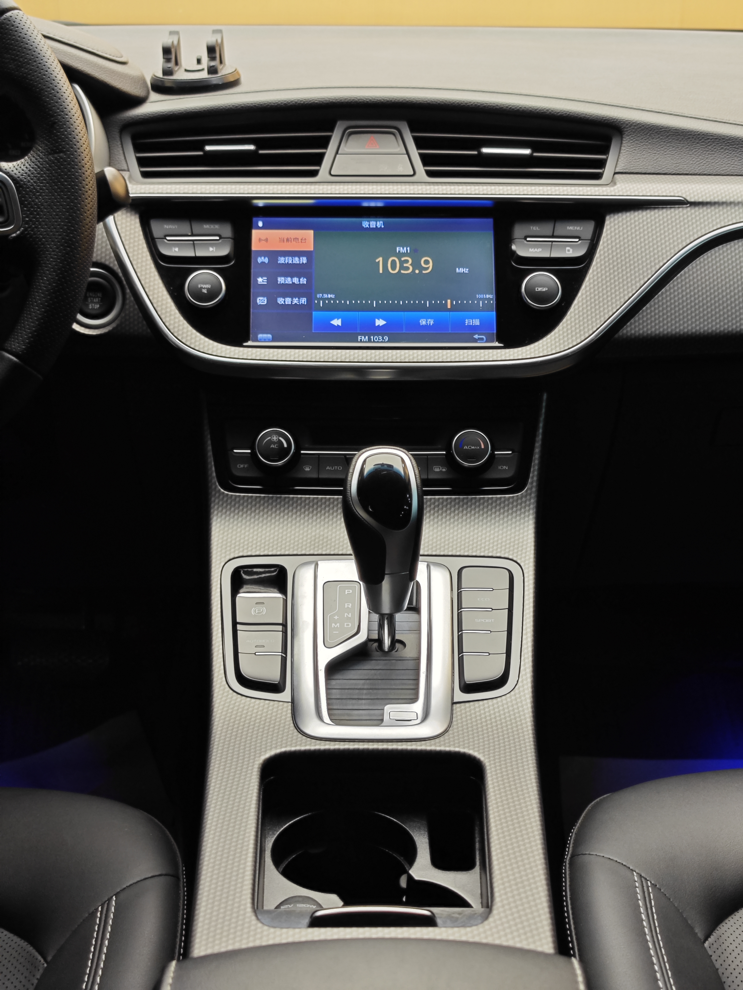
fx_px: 1316
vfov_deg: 41.2
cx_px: 372
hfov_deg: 31.5
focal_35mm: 46
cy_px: 495
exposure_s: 1/40
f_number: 1.9
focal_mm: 8.7
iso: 160
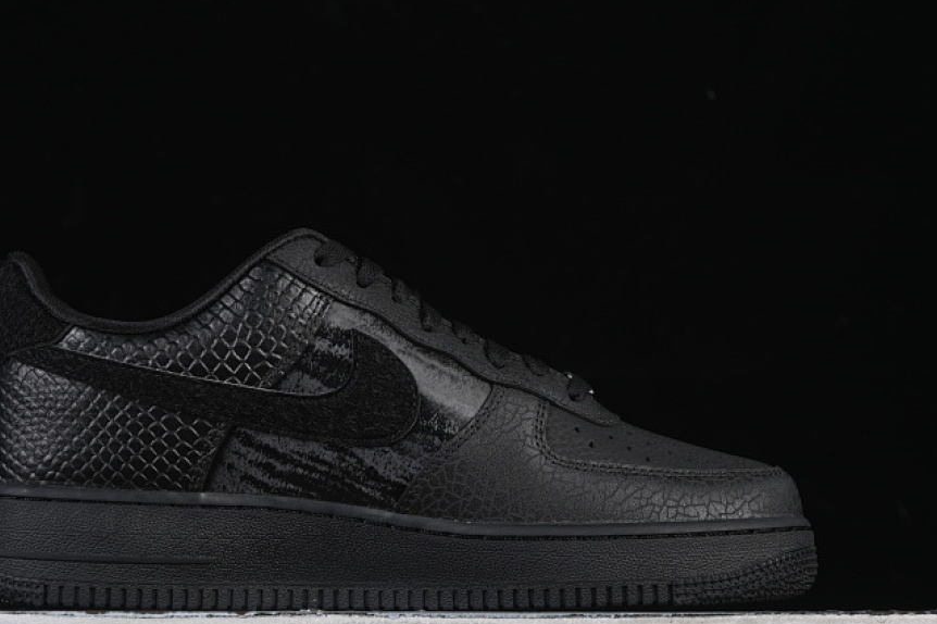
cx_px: 378
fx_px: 2446
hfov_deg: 21.7
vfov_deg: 14.5
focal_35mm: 94
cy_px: 370
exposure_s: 1/50
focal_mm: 50
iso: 160
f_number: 6.3
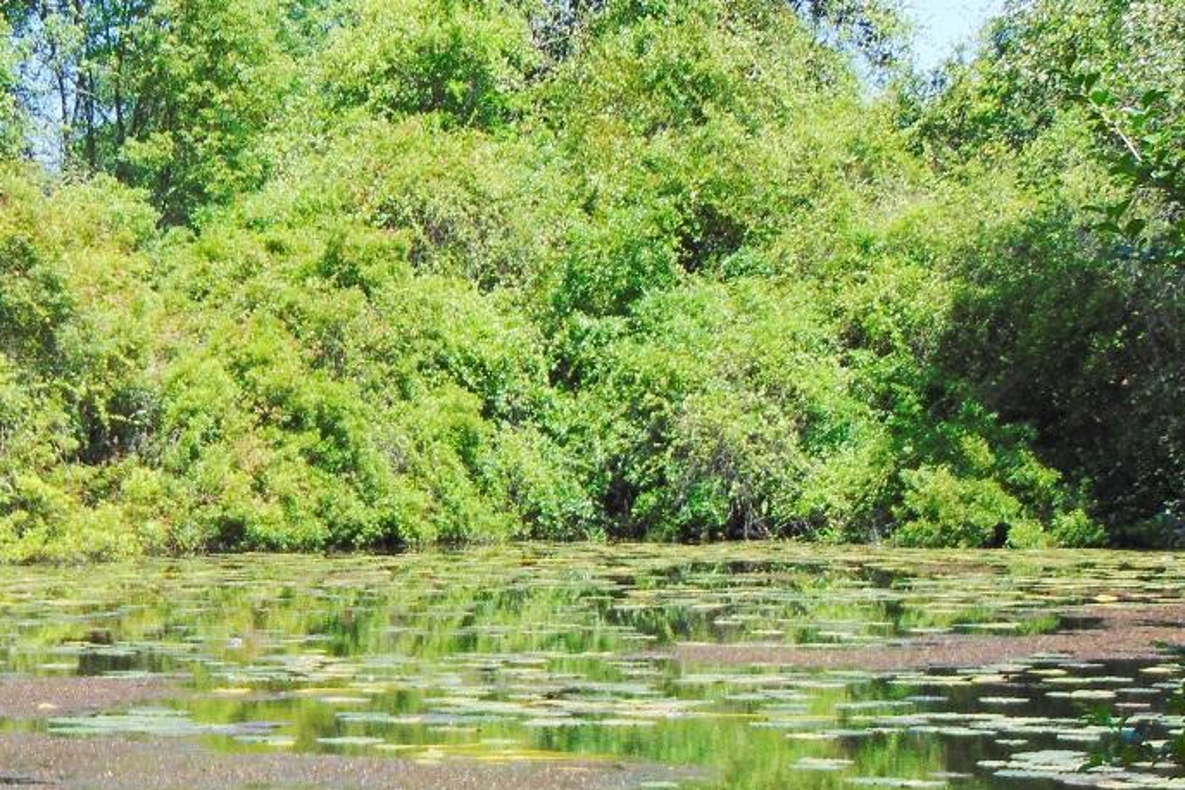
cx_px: 317
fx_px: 3851
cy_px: 638
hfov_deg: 17.4
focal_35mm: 117
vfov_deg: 11.7
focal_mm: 10.8
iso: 80
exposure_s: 1/640
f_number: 3.6
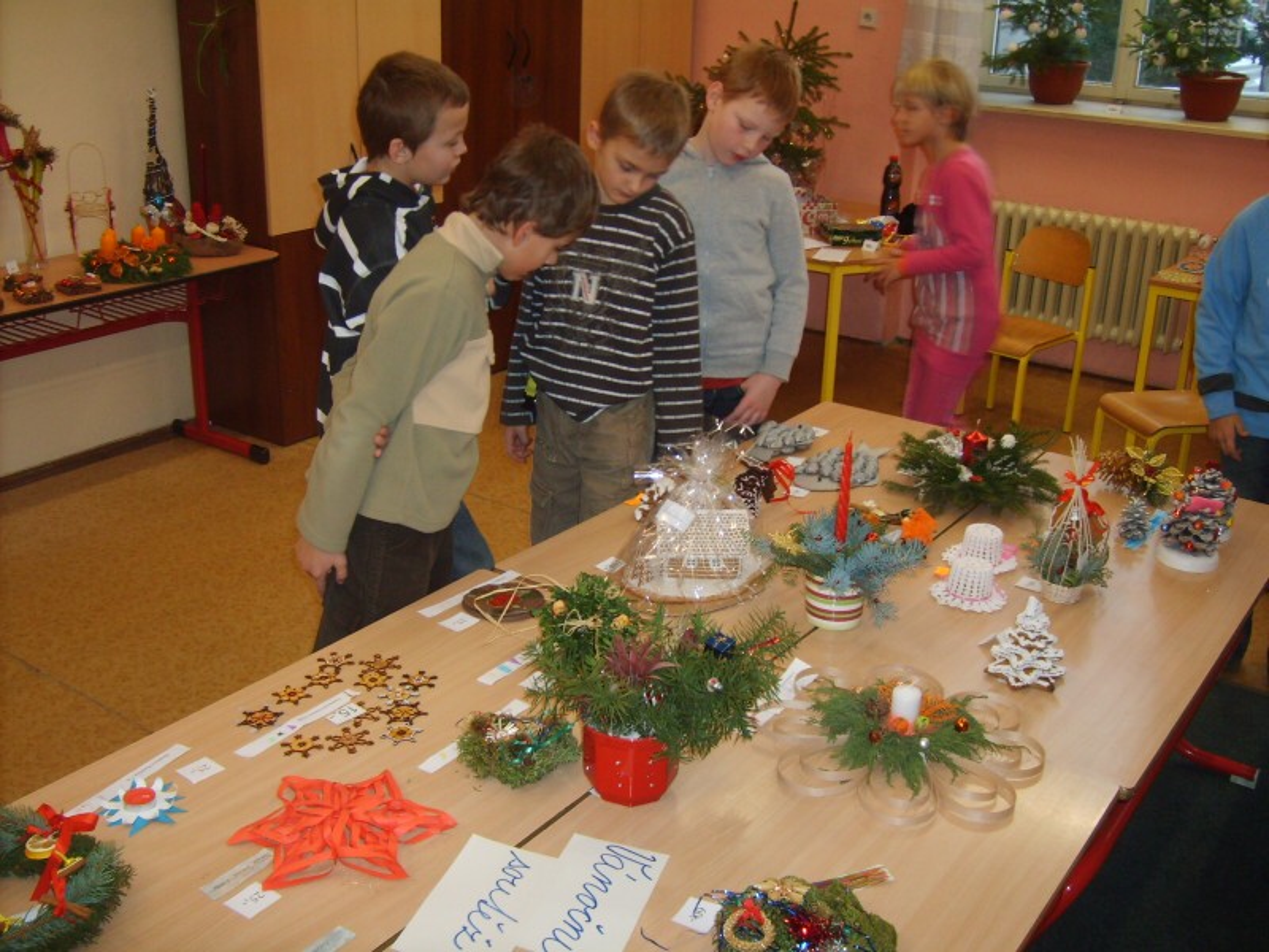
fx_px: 1283
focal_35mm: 35
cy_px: 476
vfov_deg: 40.7
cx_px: 634
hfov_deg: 52.6
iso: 100
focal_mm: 5.8
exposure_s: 1/45
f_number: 2.8
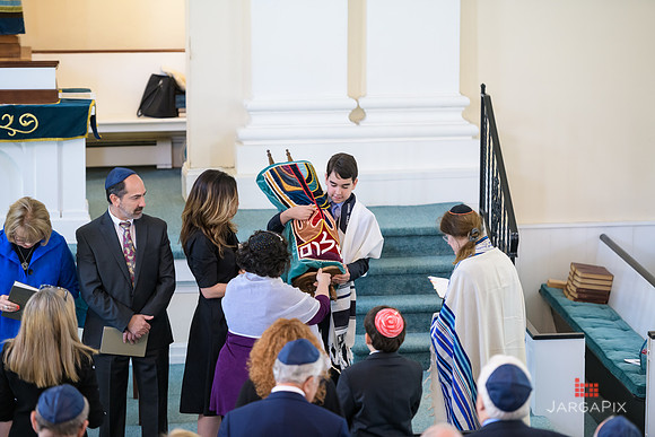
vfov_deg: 9.5
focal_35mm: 145
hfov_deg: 14.2
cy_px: 218
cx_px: 328
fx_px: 2639
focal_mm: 145
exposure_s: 1/125
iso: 1250
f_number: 3.2
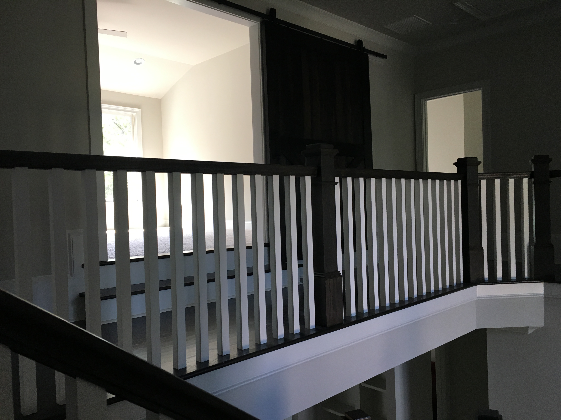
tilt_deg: -1.7
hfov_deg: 61.7
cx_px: 280
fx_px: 470
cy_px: 210
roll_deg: +1.4
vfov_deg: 48.2
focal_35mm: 29
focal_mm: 4.15
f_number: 2.2
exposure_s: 1/30
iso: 32
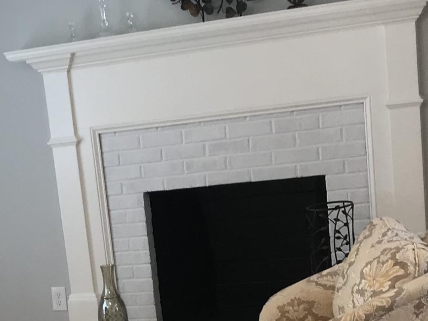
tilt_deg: -15.0
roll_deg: +8.1
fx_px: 1199
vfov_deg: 14.6
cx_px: 43
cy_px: 421
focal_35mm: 97
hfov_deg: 19.9
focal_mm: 3.99
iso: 32
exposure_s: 1/60
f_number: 1.8
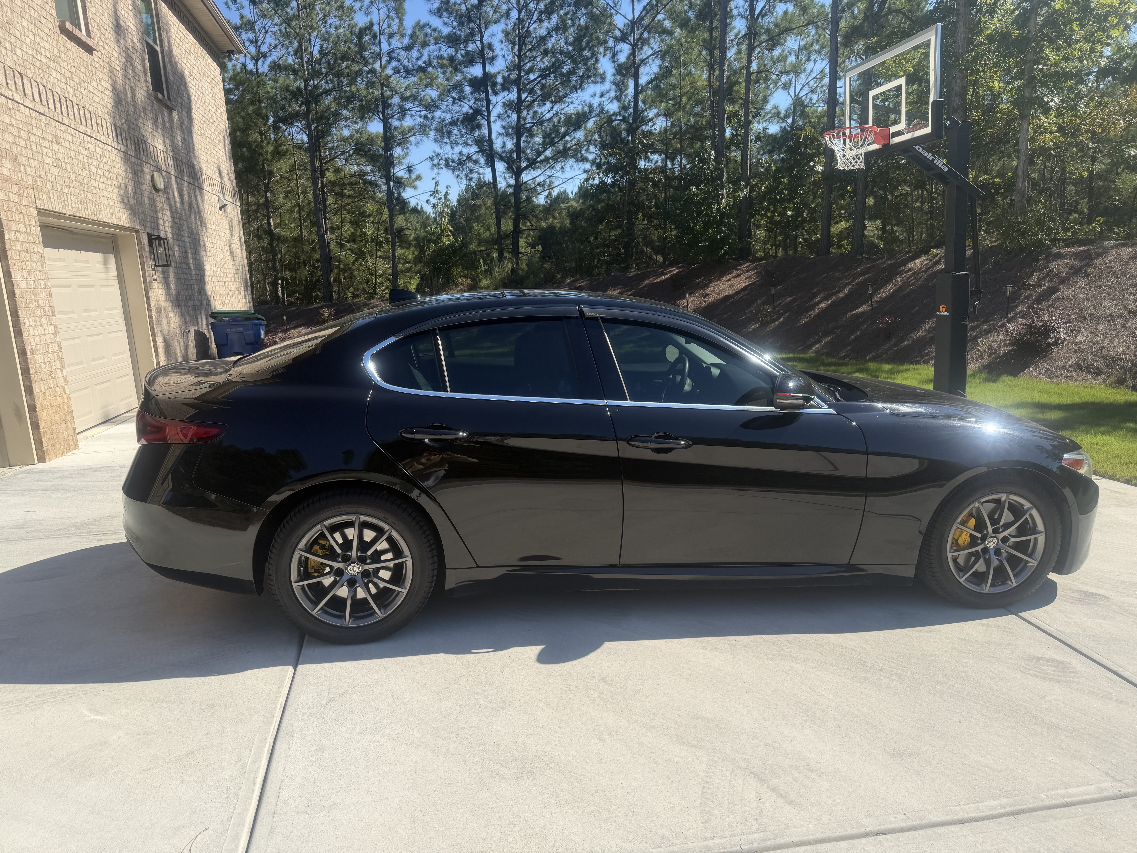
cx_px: 568
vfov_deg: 56.8
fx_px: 788
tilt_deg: -10.3
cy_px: 426
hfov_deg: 71.6
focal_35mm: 24
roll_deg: +4.5
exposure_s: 1/3953
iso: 80
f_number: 1.78
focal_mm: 6.76
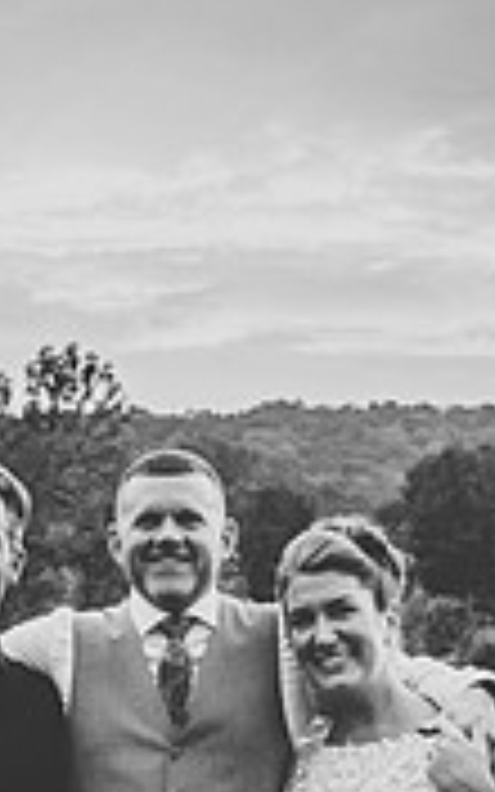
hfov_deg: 9.2
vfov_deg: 14.3
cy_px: 864
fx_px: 3087
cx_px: 230
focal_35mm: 143
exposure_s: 1/200
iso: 800
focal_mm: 55
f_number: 6.3
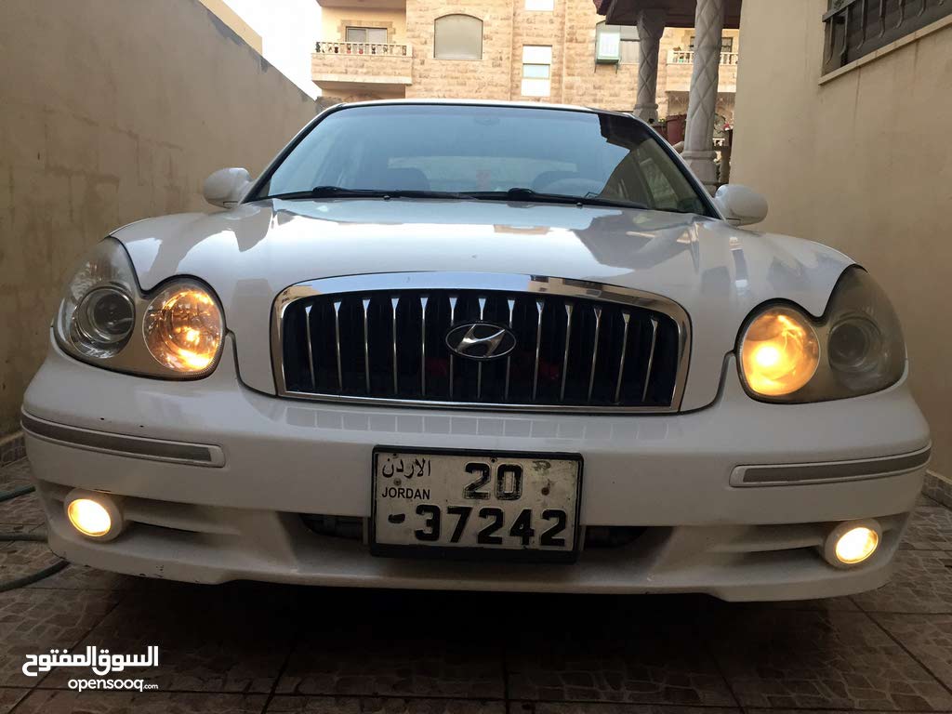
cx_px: 476
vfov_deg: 48.2
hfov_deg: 61.7
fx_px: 798
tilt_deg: -5.7
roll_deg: -2.2
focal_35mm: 29
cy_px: 357
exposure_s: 1/33
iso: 50
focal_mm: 4.15
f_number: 2.2
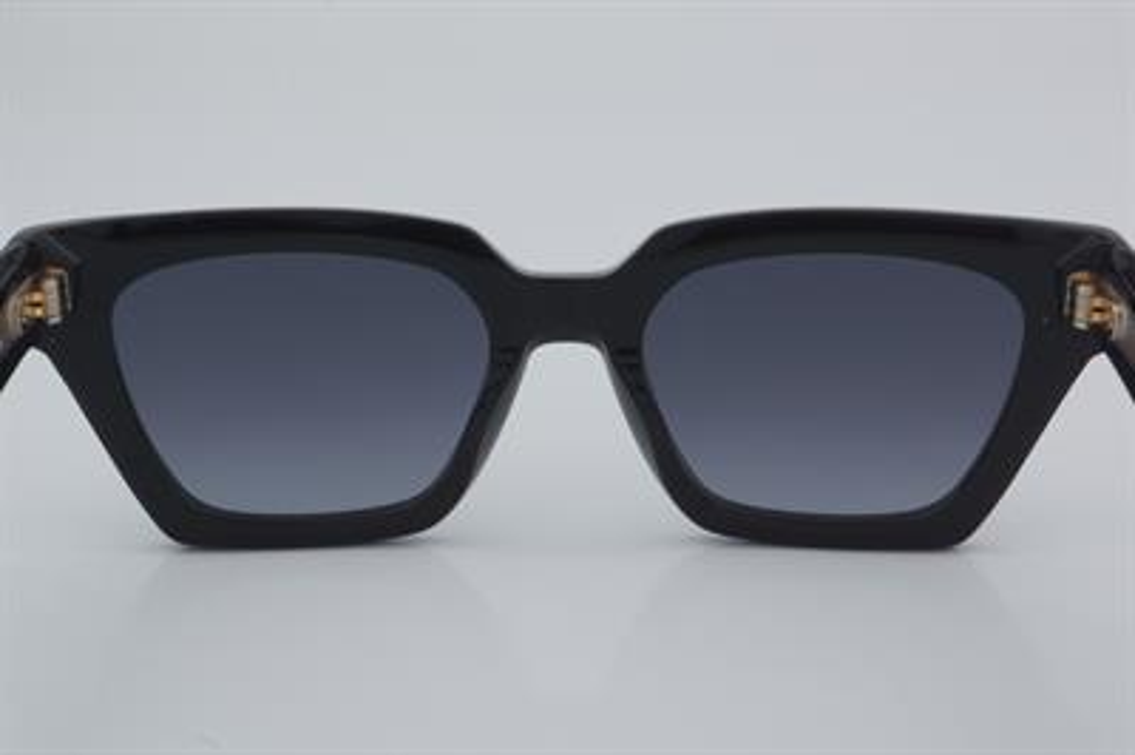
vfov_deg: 18.2
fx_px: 2363
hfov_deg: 27.0
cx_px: 568
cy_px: 378
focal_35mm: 75
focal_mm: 50
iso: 100
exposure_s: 1/4
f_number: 32
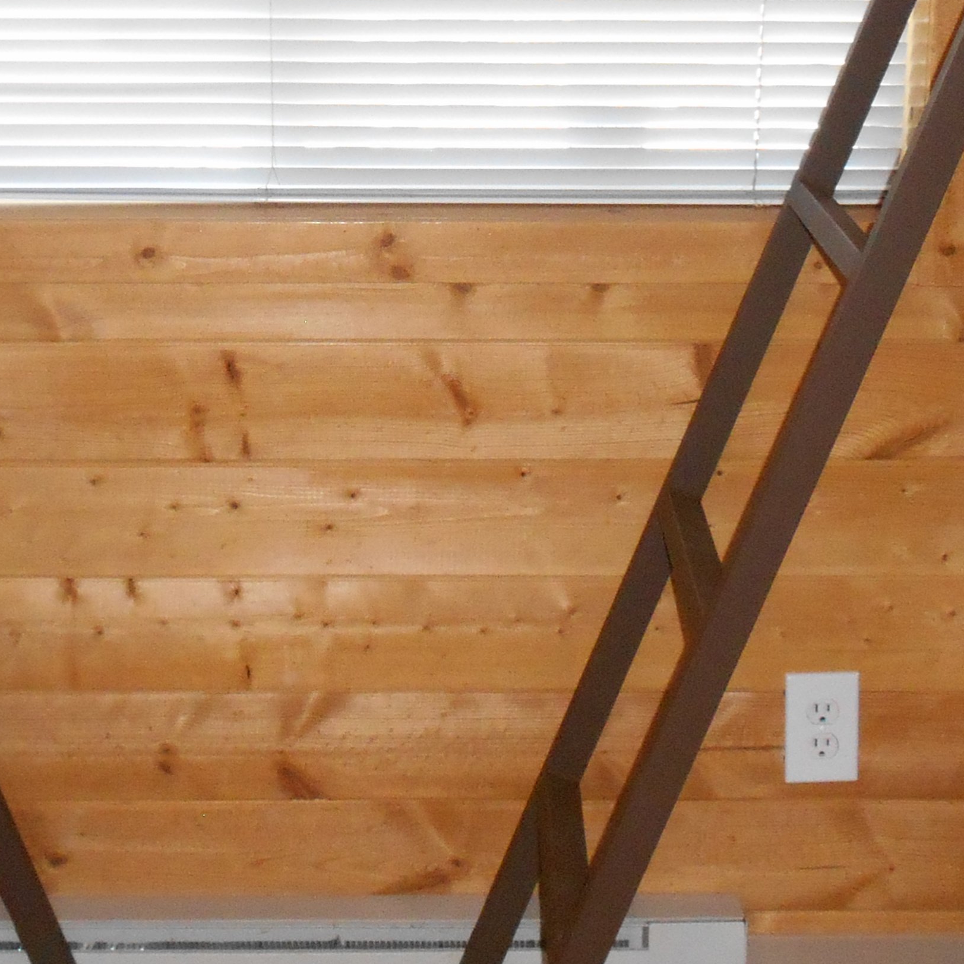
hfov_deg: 19.9
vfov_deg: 19.8
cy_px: 232
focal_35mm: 87
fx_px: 2741
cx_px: 337
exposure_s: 1/30
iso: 400
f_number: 3.6
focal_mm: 5.5
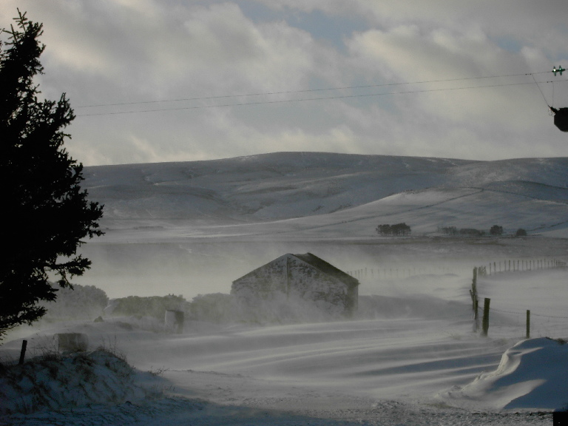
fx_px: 1723
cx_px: 284
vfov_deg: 14.1
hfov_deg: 18.7
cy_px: 213
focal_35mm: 105
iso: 100
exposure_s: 1/400
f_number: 11
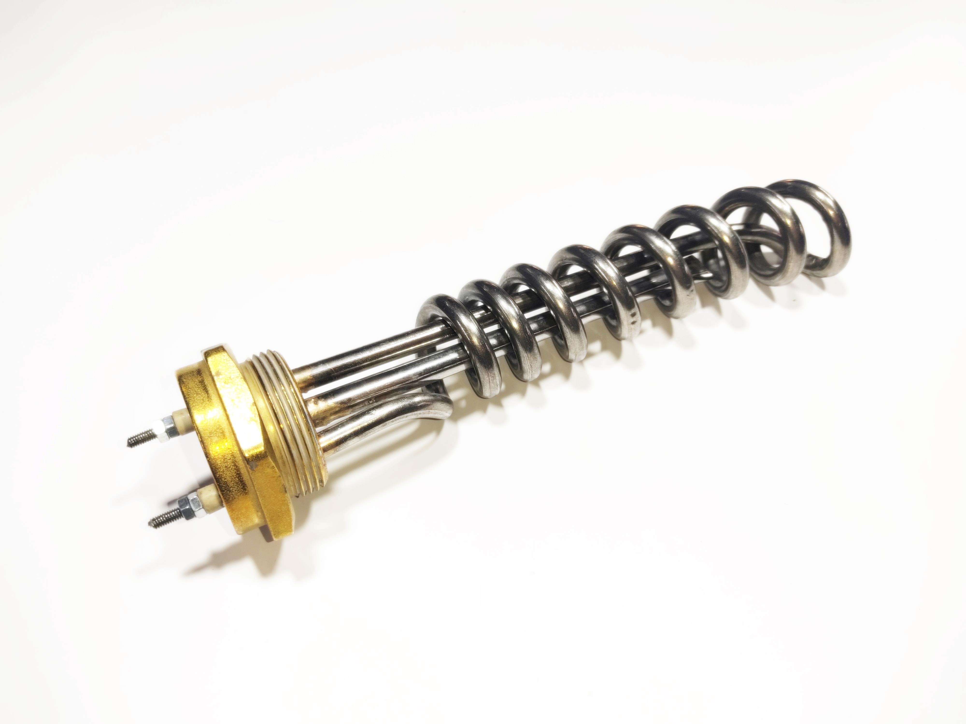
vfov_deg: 53.1
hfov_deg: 67.3
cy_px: 362
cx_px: 483
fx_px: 726
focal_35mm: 26
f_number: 1.79
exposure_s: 1/50
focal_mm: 4.74
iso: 189
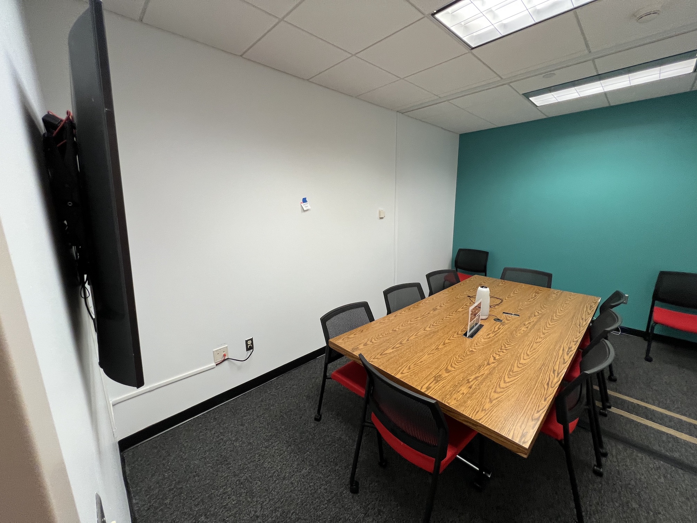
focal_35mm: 13
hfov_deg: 106.2
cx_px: 348
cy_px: 262
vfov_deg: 89.9
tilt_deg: -13.0
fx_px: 262
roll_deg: -0.2
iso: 160
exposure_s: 1/120
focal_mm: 1.57
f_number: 1.8
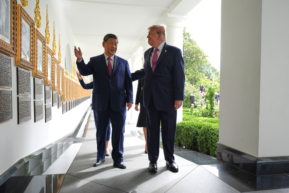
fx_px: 209
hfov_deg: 69.4
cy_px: 96
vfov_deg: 49.6
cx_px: 144
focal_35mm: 26
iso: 250
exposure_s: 1/80
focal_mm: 26
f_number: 8
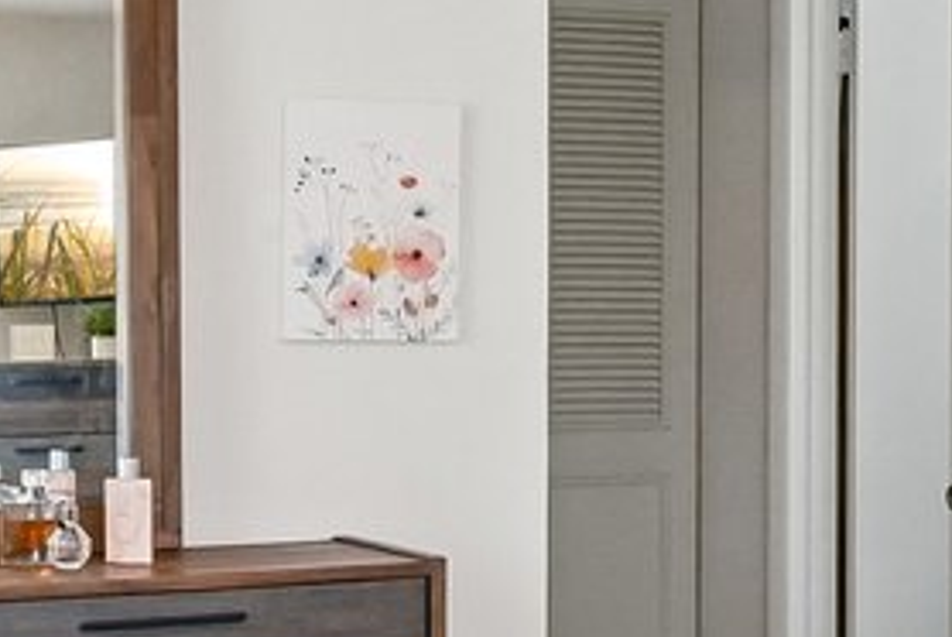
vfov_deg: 13.3
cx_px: 1000
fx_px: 2727
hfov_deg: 19.1
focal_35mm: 103
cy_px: 334
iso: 3200
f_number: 8
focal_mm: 14
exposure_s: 1/160
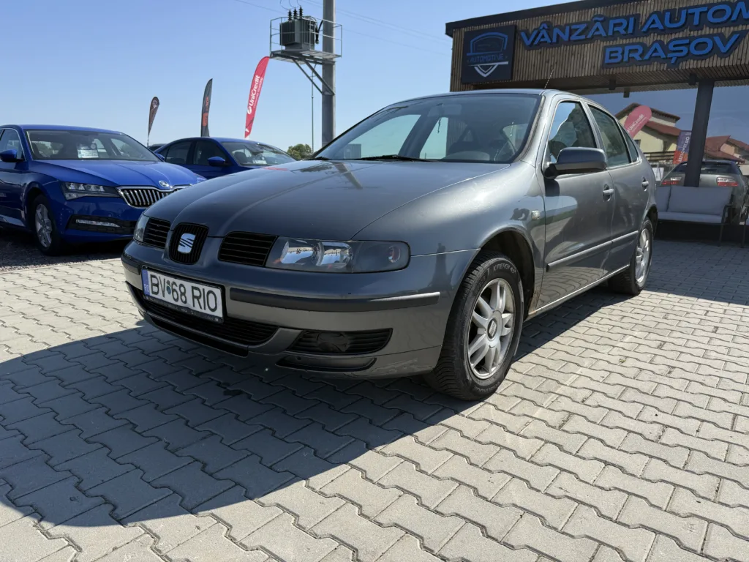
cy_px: 281
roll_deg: -2.1
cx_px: 374
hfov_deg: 71.6
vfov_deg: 56.8
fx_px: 519
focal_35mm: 24
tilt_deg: -10.0
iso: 80
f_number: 1.78
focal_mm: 6.76
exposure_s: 1/3759
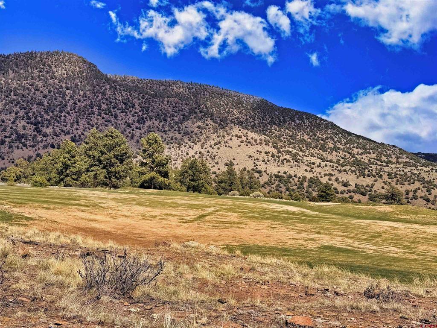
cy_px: 164
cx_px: 218
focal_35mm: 44
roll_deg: +0.1
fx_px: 555
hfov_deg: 42.9
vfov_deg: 32.9
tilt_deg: -1.2
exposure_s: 1/9091
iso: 80
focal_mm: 6.76
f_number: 1.78
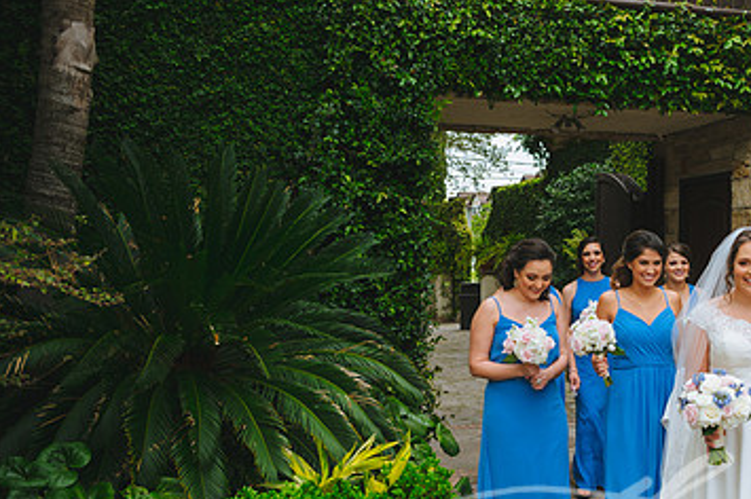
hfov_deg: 38.7
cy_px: 332
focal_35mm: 49
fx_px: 1021
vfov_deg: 27.3
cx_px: 611
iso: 125
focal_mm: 30
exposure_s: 1/320
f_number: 2.8
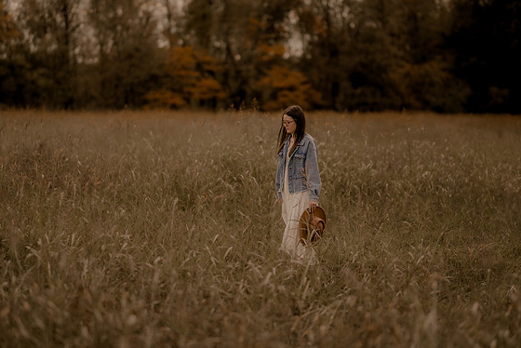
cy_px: 174
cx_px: 259
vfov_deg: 15.6
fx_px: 1274
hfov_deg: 23.1
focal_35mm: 88
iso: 200
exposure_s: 1/3200
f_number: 1.4
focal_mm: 85
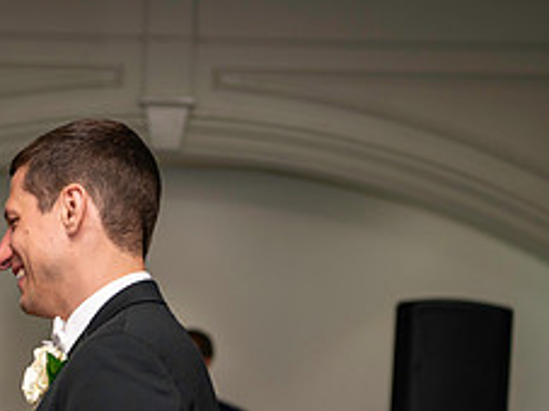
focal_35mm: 135
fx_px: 2140
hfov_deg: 14.4
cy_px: 452
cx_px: 2
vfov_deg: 10.8
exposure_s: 1/125
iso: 800
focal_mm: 55
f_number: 3.5
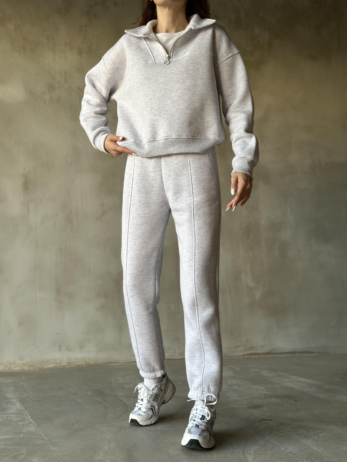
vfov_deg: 39.7
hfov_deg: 30.3
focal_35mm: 48
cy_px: 231
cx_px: 174
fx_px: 642
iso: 125
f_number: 1.78
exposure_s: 1/81
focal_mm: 6.86
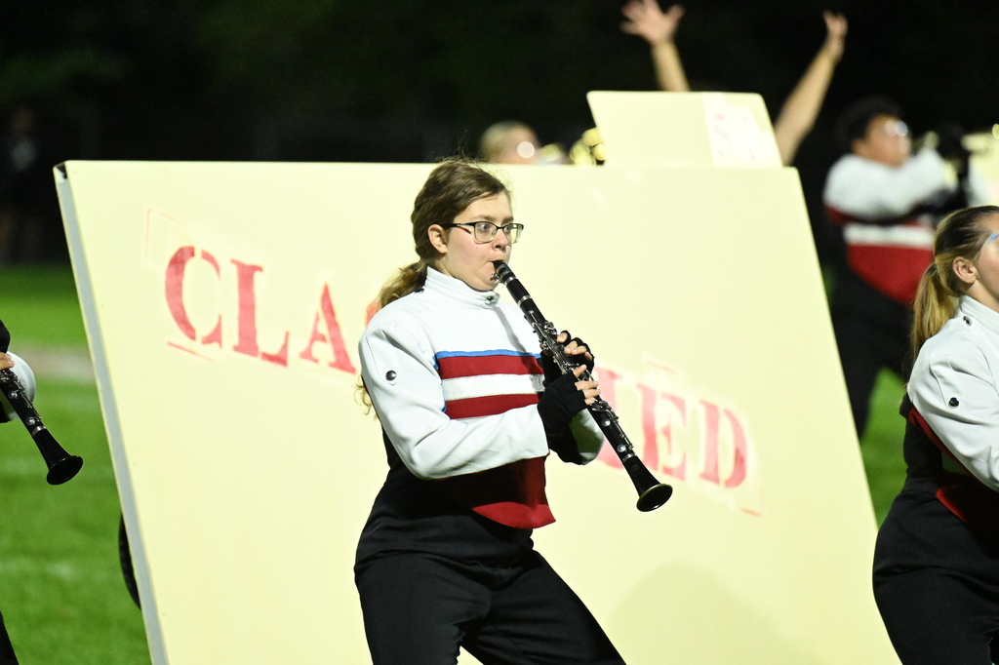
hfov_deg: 6.9
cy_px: 332
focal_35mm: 300
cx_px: 500
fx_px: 8322
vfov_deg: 4.6
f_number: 2.8
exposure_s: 1/1000
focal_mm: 200
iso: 10000
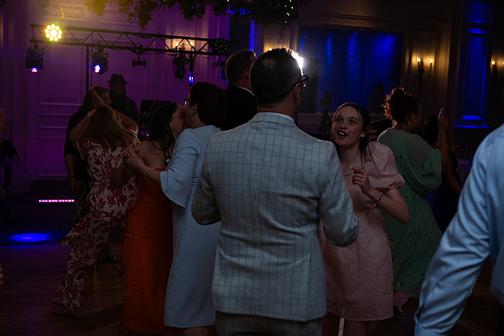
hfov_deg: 36.2
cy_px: 168
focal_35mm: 55
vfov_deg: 24.6
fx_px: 770
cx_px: 252
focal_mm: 55
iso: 640
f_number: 3.5
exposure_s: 1/160
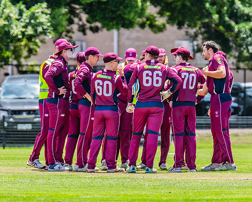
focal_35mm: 761
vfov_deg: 2.0
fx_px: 5677
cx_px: 128
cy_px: 96
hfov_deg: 2.5
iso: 800
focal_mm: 600
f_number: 9
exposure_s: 1/1000
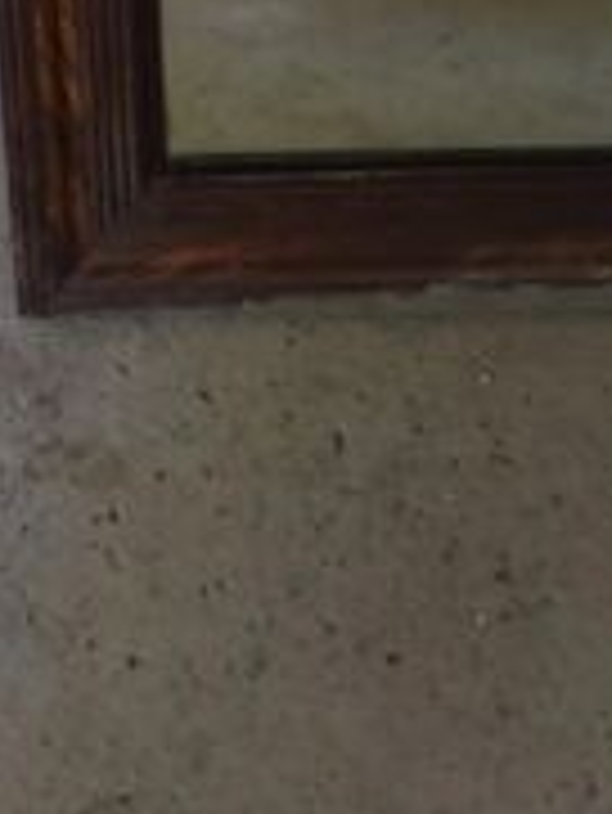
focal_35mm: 106
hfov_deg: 14.0
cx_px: 315
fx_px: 2496
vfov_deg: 17.2
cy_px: -297
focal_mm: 4.6
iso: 400
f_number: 1.8
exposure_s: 1/24
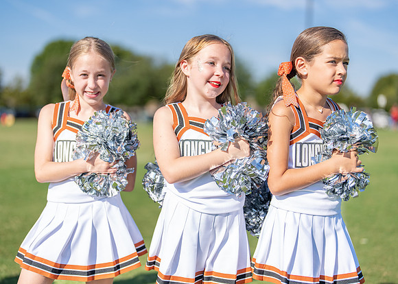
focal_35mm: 52
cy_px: 142
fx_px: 592
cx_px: 199
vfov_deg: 27.0
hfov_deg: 37.2
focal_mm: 50
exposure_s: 1/6400
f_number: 1.2
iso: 100
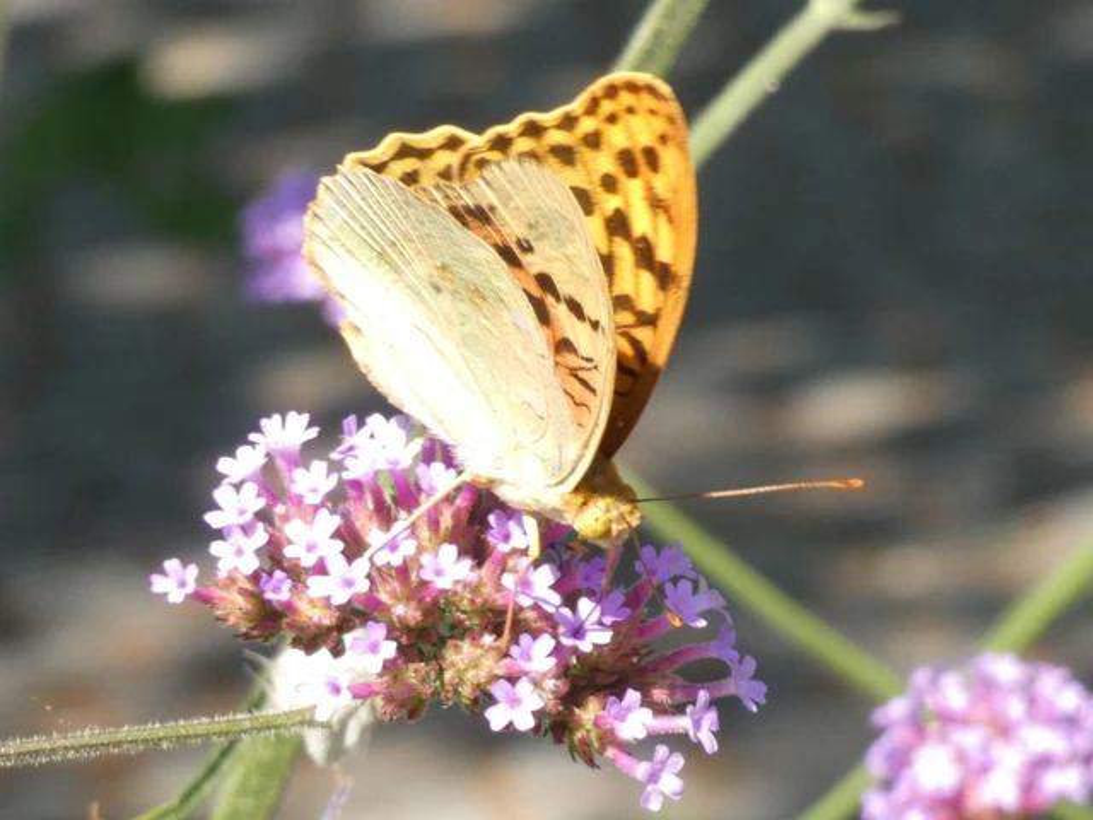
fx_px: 5778
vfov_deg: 8.1
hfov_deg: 10.8
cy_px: 410
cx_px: 546
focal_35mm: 183
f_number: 7.1
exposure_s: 1/80
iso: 250
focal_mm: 32.7
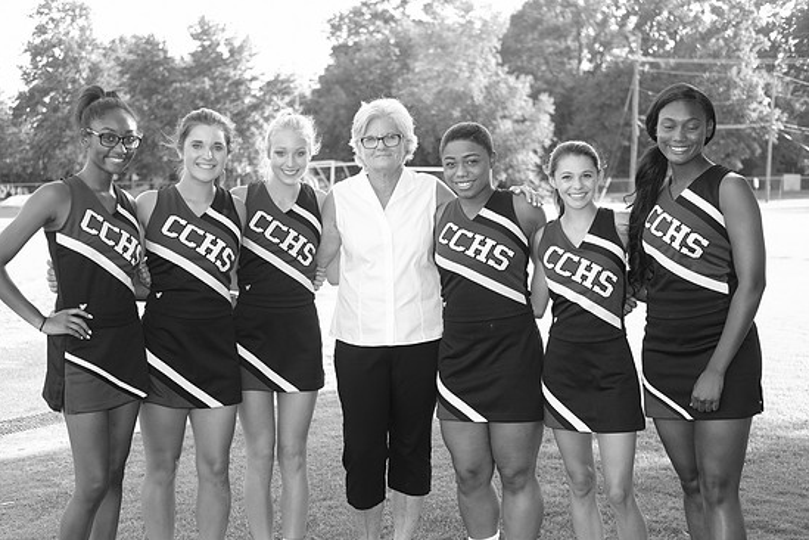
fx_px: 1258
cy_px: 283
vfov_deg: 24.2
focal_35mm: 56
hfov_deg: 35.6
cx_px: 389
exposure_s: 1/250
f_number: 2.5
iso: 200
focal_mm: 35
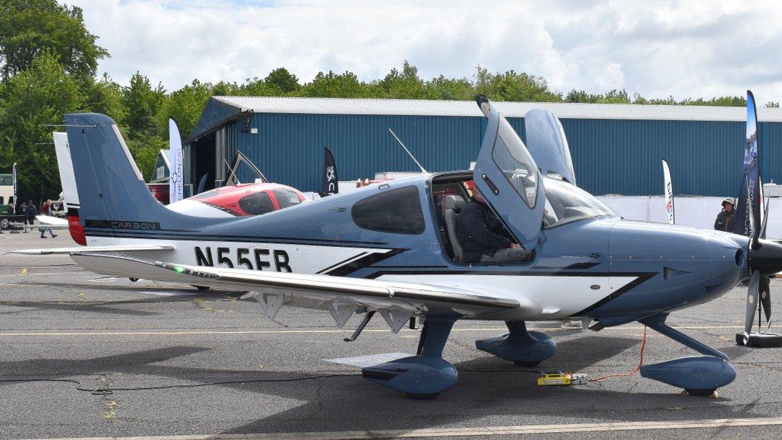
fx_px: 1223
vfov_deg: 20.4
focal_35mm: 59
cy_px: 264
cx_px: 418
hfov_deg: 35.4
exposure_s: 1/500
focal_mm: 34
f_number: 11
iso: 200
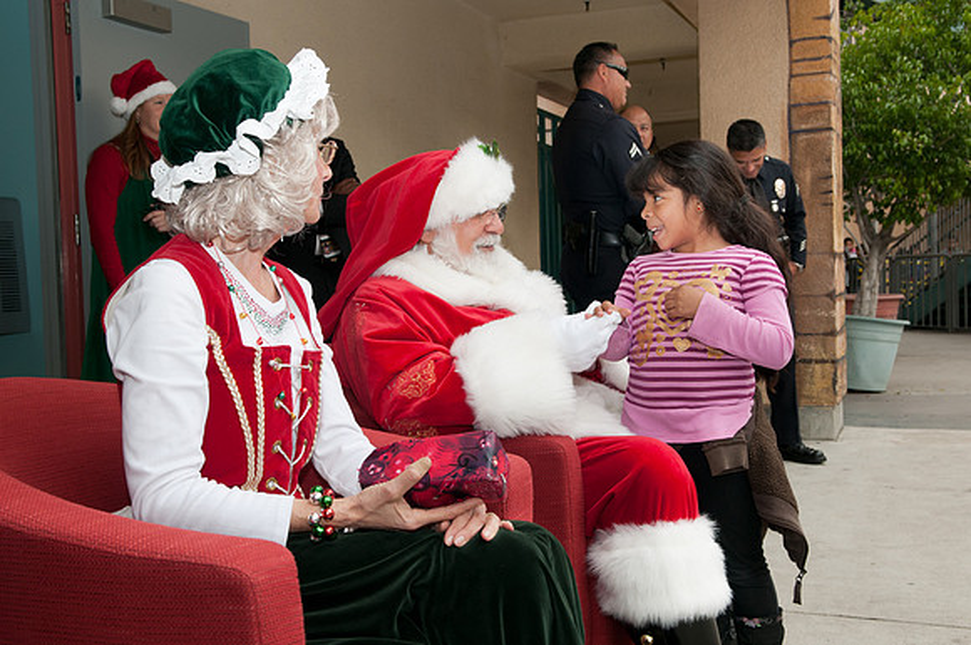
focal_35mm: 39
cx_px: 486
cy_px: 322
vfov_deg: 34.1
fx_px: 1050
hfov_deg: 49.6
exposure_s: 1/200
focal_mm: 26
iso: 320
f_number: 7.1
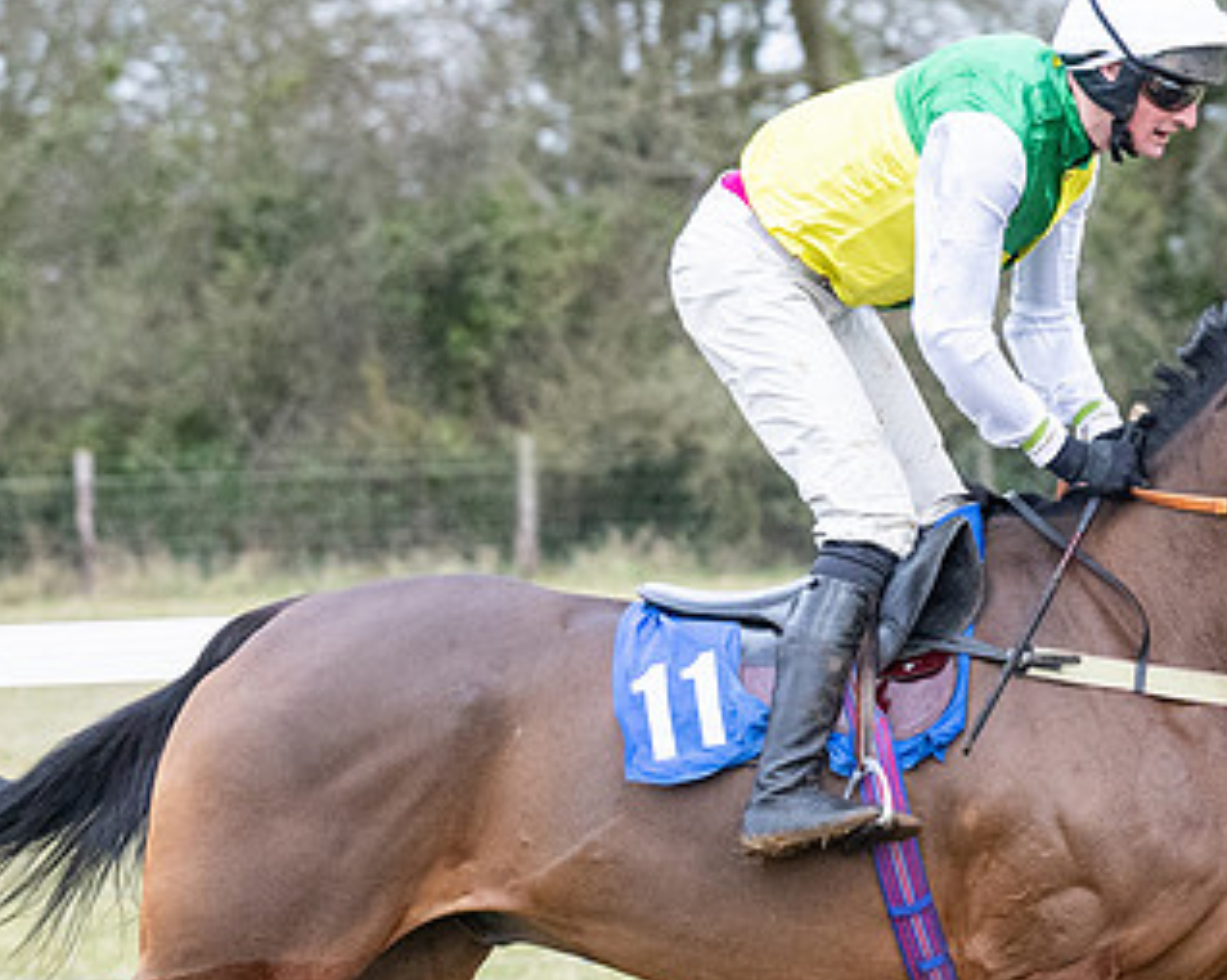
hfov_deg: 4.5
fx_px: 15569
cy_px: 883
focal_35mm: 429
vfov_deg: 3.6
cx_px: 1368
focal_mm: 120
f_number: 4
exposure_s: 1/800
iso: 1600
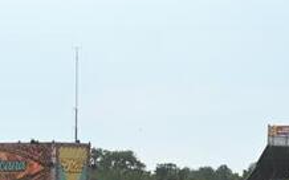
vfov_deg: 4.0
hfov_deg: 6.5
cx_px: 19
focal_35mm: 324
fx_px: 2551
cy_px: 297
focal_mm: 70
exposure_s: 1/500
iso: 125
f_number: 5.6
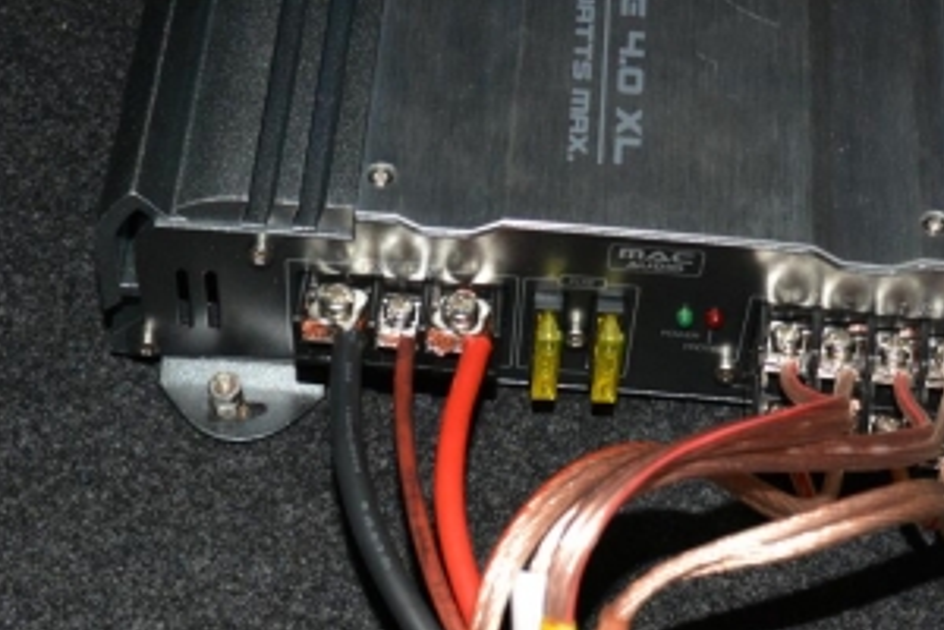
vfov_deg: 29.4
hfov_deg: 42.7
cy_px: 468
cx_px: 667
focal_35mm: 45
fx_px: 1180
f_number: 3.5
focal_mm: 18
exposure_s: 1/60
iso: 900
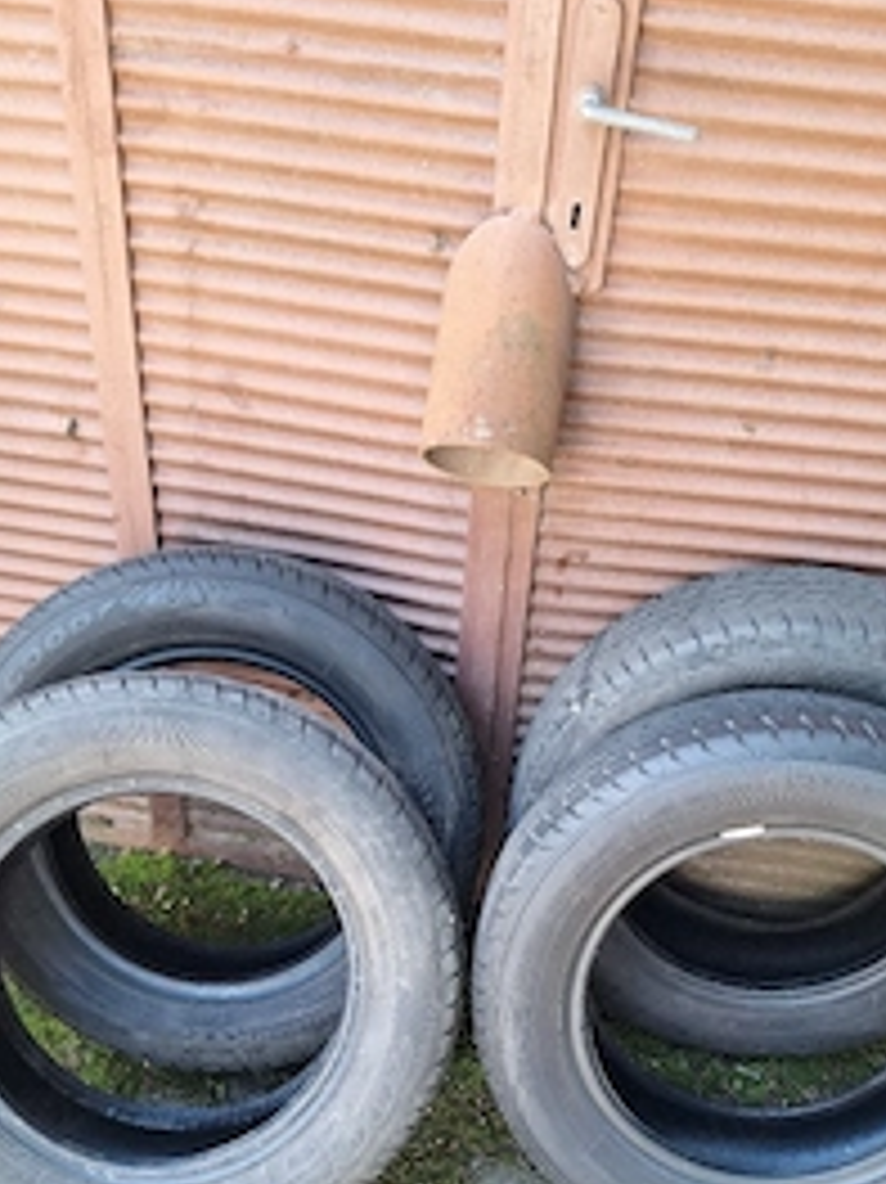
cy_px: 828
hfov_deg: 40.6
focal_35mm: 35
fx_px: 1195
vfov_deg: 51.2
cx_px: 486
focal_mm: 5.54
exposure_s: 1/50
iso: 64
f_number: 1.8
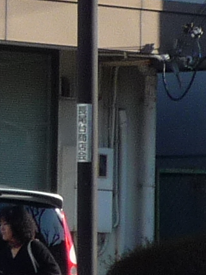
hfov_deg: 2.9
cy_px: 69
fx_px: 3983
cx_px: -513
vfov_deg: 3.9
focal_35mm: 502
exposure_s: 1/400
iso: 100
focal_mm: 10.4
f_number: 4.7
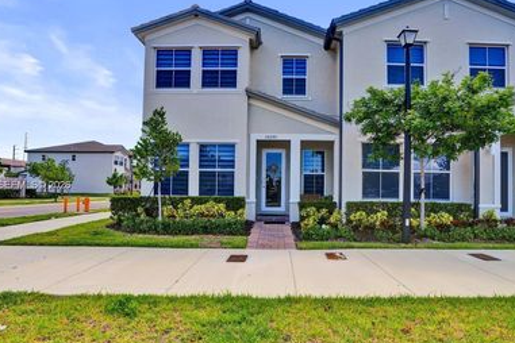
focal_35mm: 21
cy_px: 186
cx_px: 277
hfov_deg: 81.1
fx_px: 300
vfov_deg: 59.4
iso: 64
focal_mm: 16
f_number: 6.3
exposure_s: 1/400
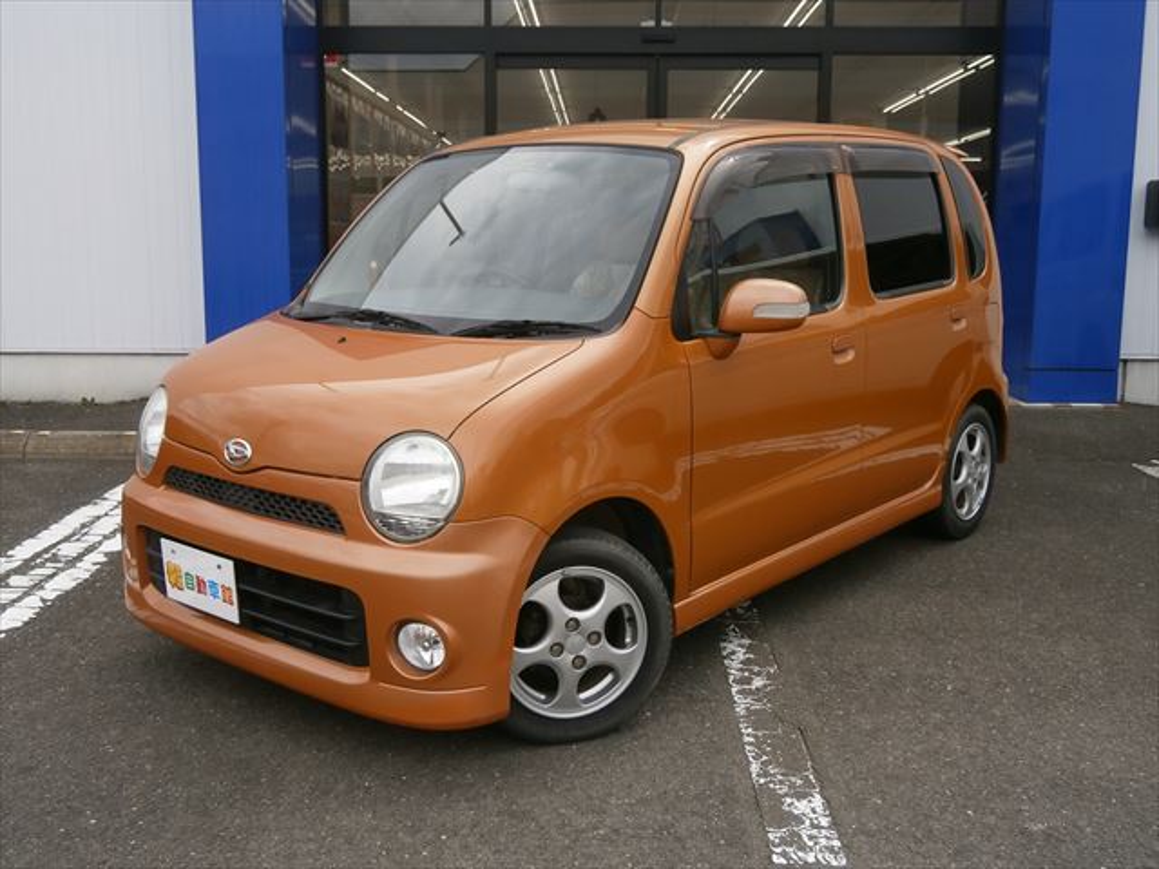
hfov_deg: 51.4
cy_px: 434
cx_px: 580
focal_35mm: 36
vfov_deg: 39.7
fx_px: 1205
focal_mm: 6.4
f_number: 3.1
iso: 80
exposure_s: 1/640
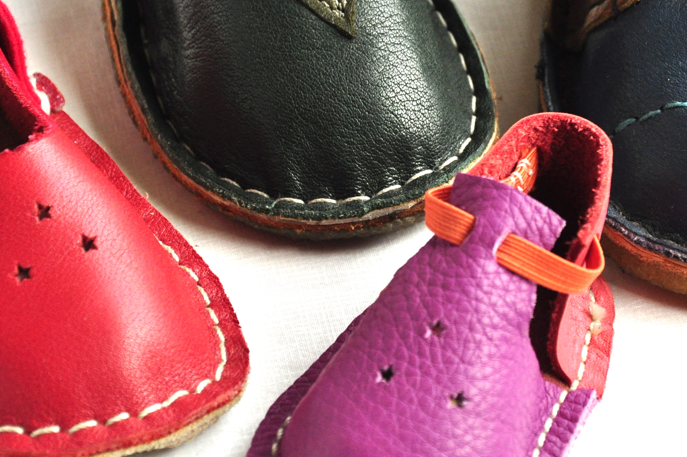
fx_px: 4594
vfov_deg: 5.7
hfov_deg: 8.6
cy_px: 76
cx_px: 395
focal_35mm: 241
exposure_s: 1/350
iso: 800
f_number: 8
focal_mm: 92
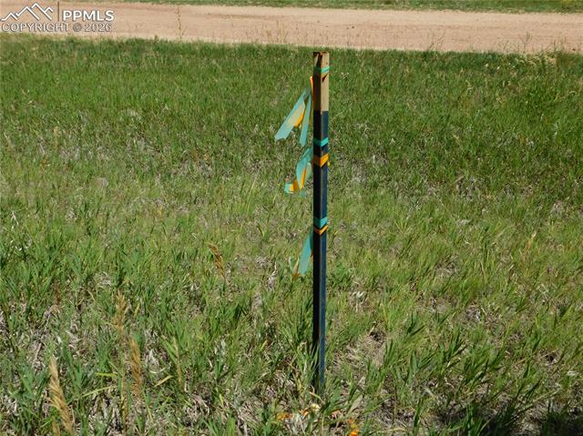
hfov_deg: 51.4
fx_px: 606
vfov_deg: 39.6
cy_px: 218
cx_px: 292
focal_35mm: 36
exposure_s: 1/500
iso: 125
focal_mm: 6.3
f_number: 7
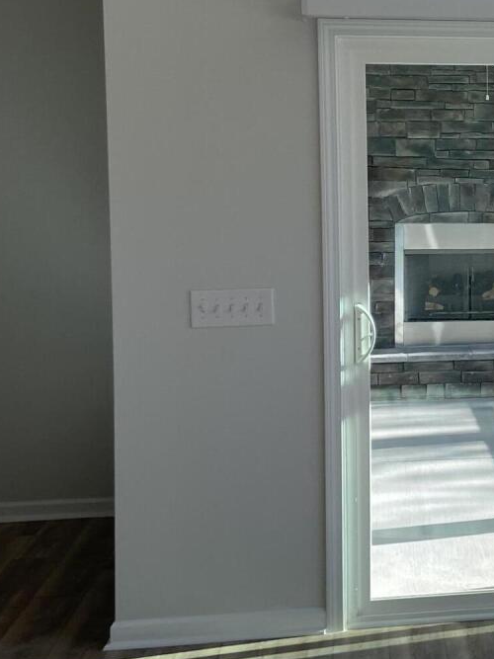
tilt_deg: -3.1
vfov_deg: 25.0
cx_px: 632
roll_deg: +1.4
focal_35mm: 78
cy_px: 251
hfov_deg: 17.7
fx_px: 1485
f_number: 1.8
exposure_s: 1/188
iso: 32
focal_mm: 4.25
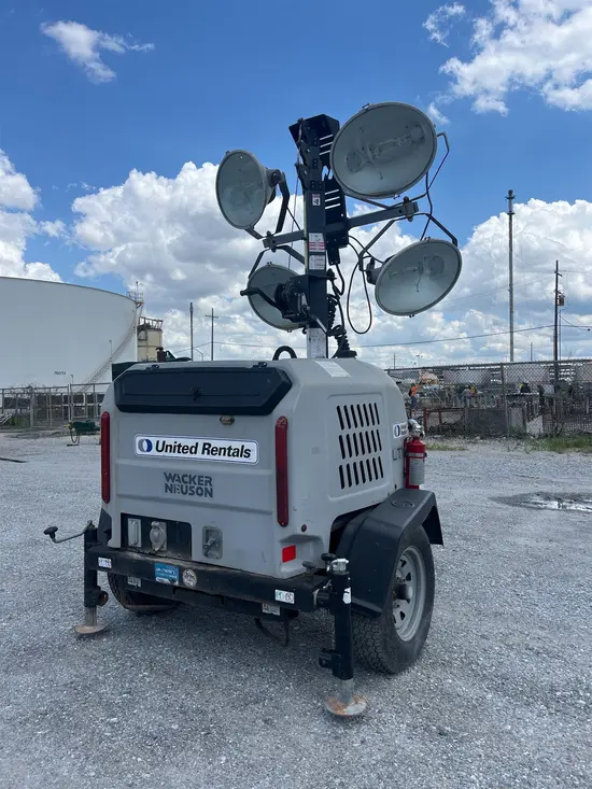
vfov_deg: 67.3
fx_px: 593
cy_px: 394
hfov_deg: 53.1
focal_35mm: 26
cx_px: 296
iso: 50
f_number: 1.6
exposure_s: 1/3876
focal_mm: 5.1
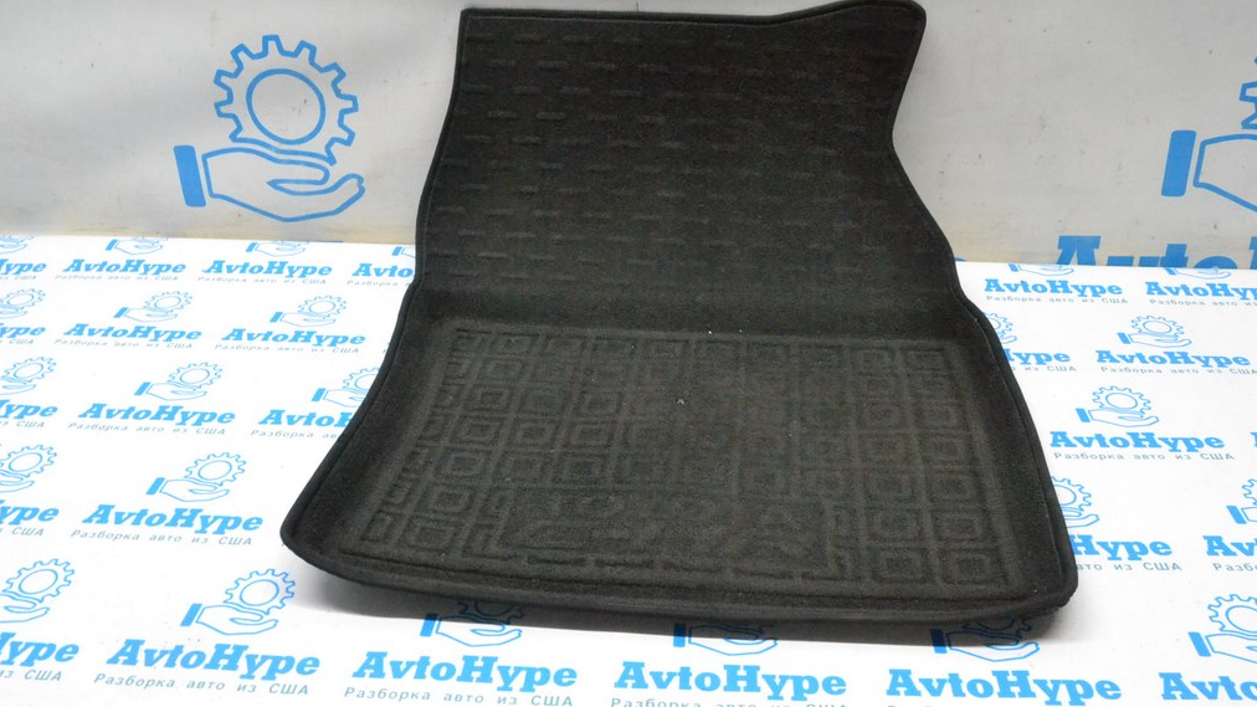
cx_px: 632
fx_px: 1166
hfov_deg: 56.6
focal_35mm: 35
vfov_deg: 33.7
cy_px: 308
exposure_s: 1/100
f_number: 13
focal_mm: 22
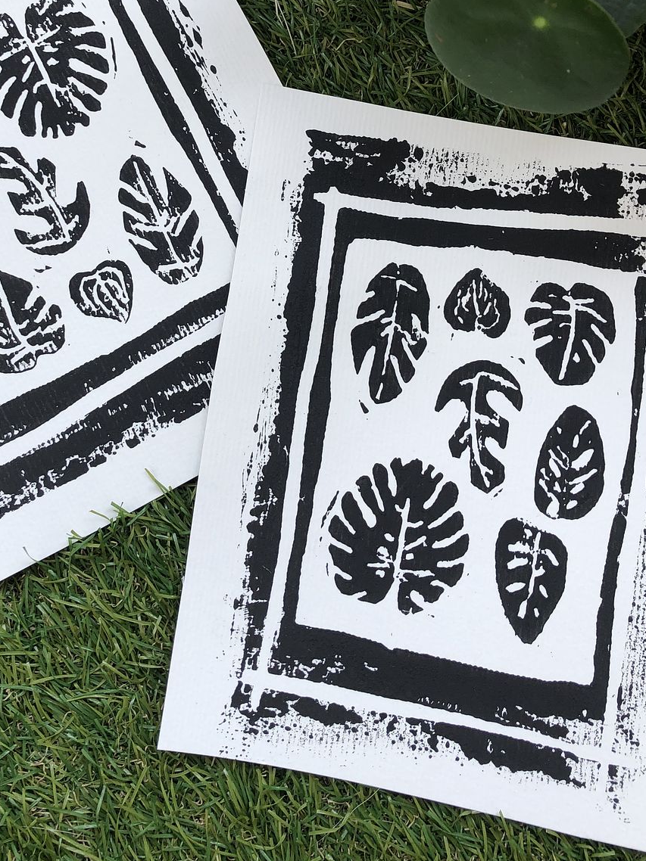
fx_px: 1045
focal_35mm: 42
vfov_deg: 43.6
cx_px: 265
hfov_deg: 34.2
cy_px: 230
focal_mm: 4
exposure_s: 1/120
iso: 25
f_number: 1.8
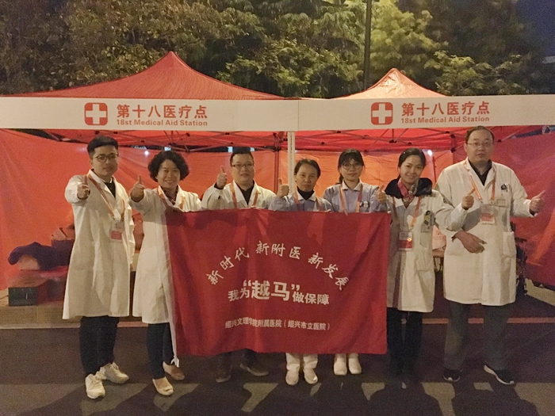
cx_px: 278
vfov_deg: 48.2
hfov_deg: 61.7
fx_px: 465
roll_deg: -0.3
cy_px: 208
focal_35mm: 29
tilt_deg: -4.9
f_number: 2.2
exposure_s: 1/17
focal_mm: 4.15
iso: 1600
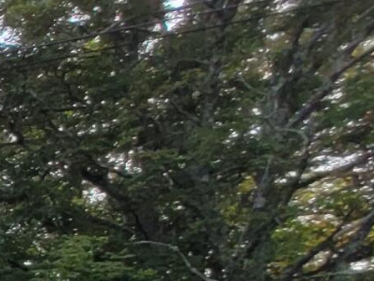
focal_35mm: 87
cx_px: -849
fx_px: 940
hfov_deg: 10.4
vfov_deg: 14.5
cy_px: 540
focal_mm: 1.74
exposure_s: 1/489
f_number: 2.2
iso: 40
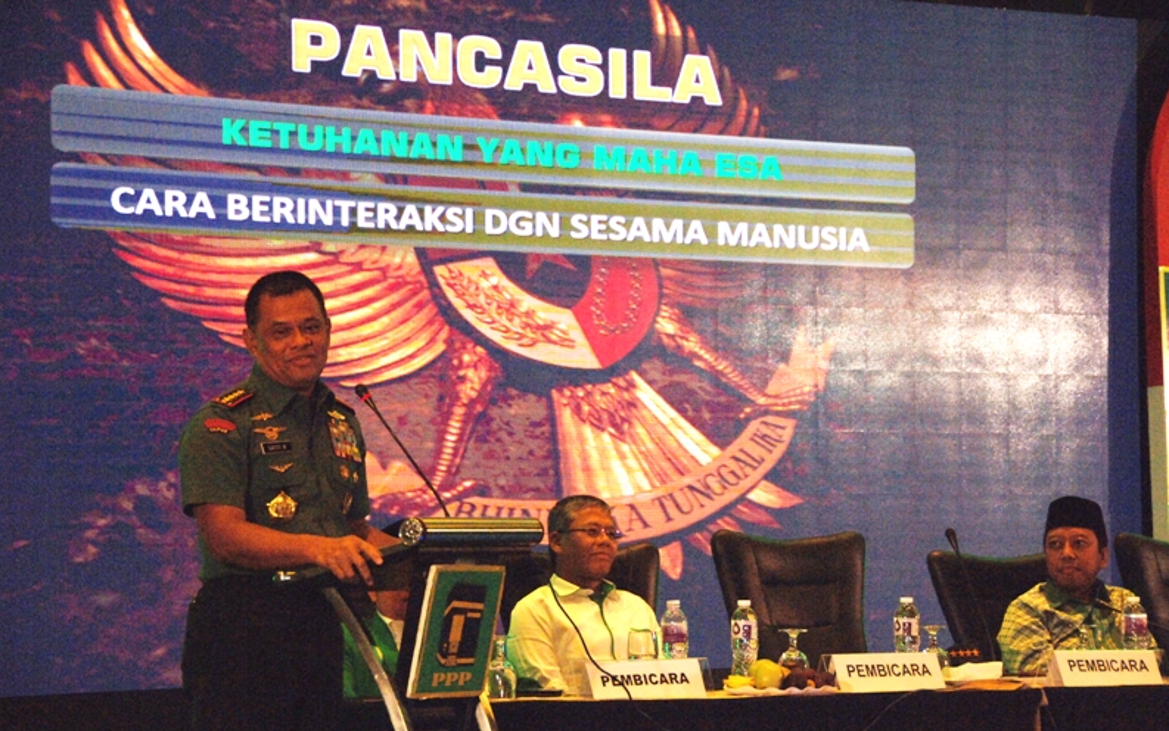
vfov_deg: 11.3
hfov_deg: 18.0
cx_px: 585
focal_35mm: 116
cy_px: 368
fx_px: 3681
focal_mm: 75
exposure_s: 1/125
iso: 800
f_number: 5
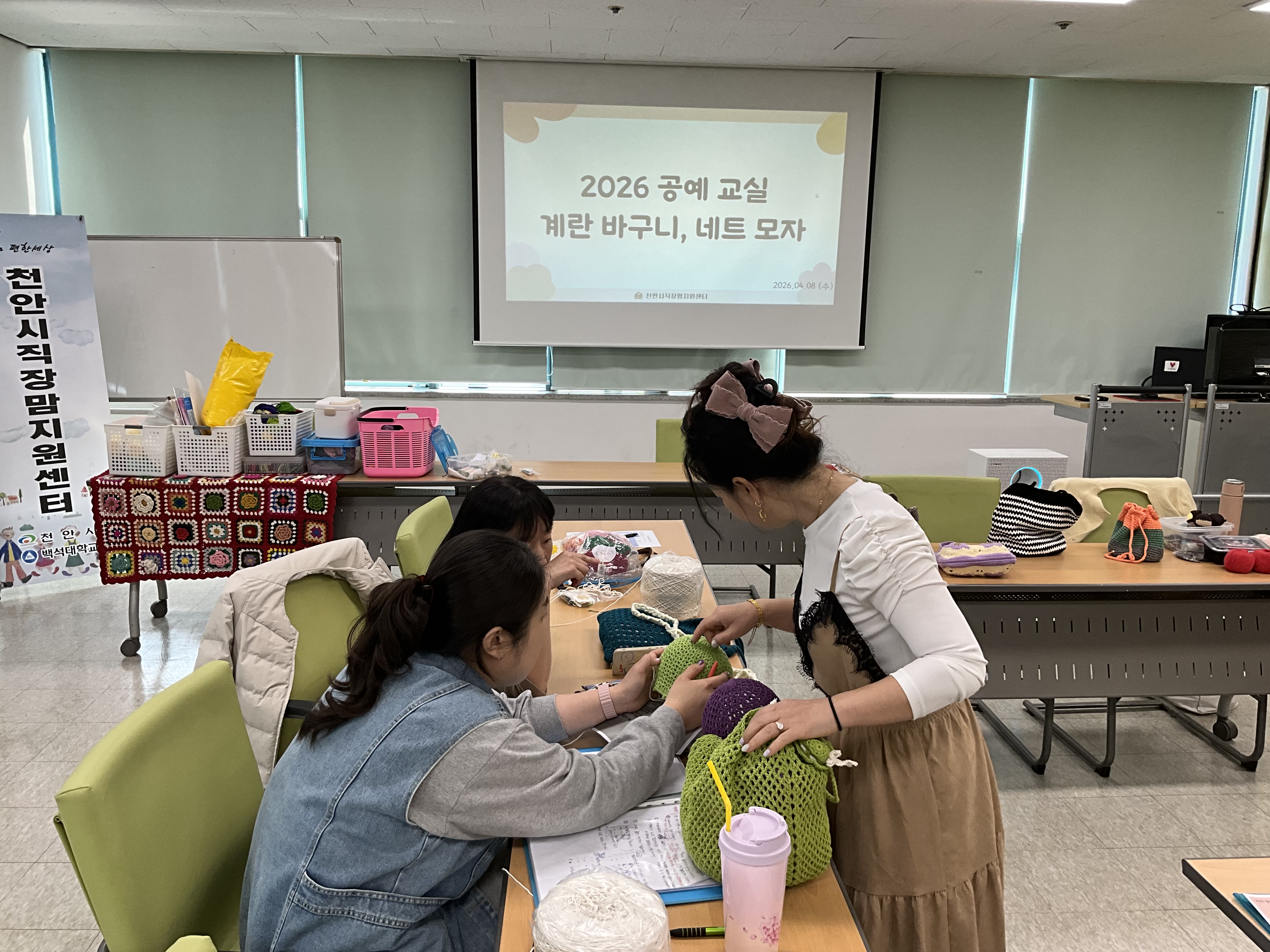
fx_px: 1064
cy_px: 476
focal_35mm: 29
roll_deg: -0.6
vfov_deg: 48.2
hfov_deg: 61.7
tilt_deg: -11.4
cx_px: 635
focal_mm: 3
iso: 50
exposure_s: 1/120
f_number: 1.8
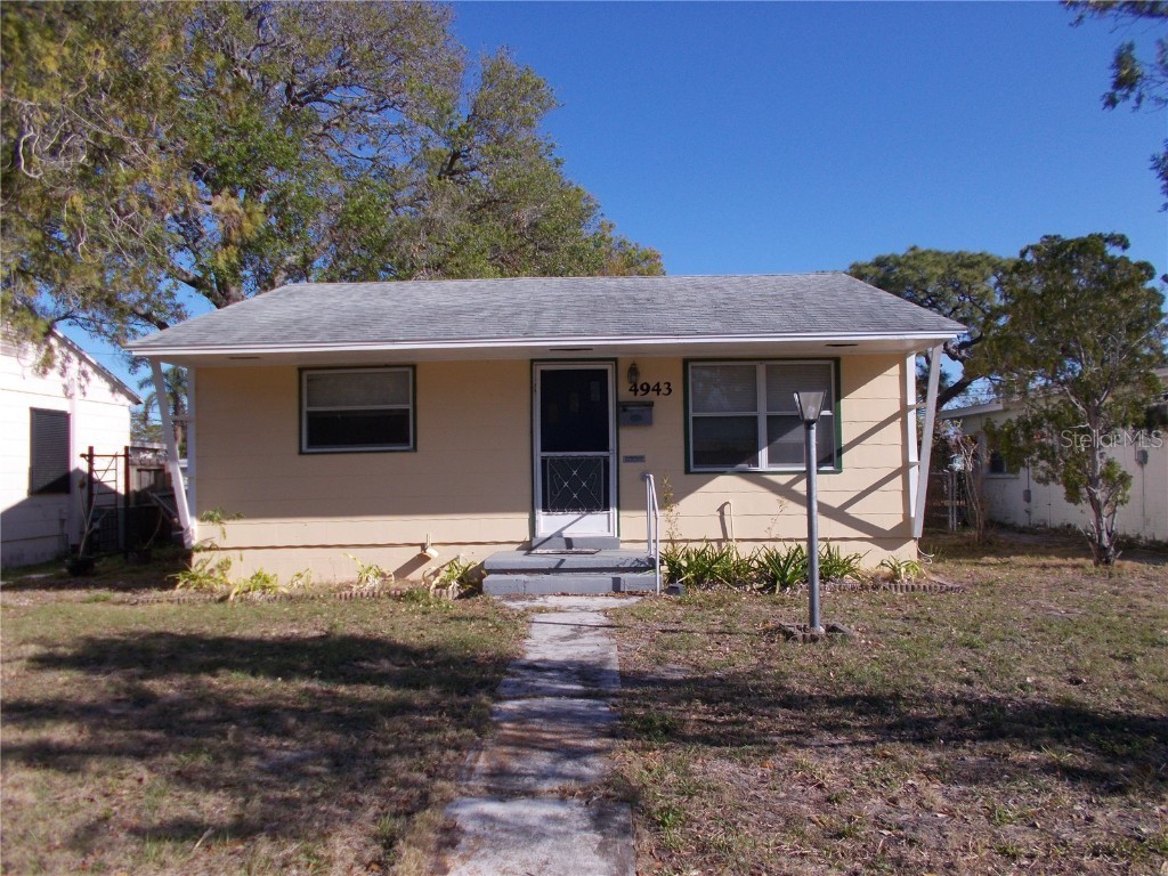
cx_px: 584
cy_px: 438
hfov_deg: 67.3
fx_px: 877
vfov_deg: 53.1
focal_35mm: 26
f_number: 8
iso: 80
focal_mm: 4.6
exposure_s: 1/160
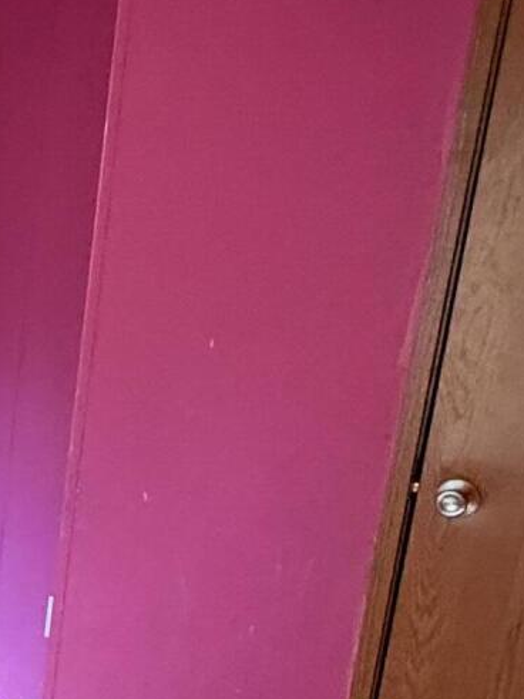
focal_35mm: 57
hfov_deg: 20.8
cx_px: -313
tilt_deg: -14.7
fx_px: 1151
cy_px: 525
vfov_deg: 33.1
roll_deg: -1.5
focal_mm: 2.22
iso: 1000
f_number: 2.2
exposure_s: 1/60
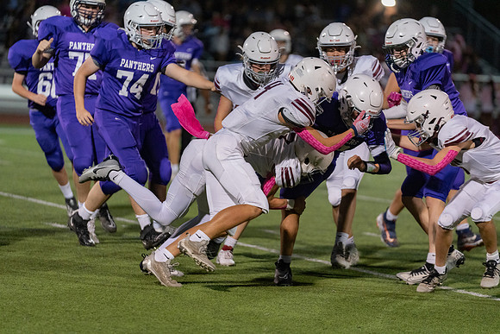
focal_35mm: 195
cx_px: 250
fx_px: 2709
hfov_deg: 10.5
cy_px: 167
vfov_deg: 7.0
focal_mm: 195
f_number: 2.8
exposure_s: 1/1250
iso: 5000
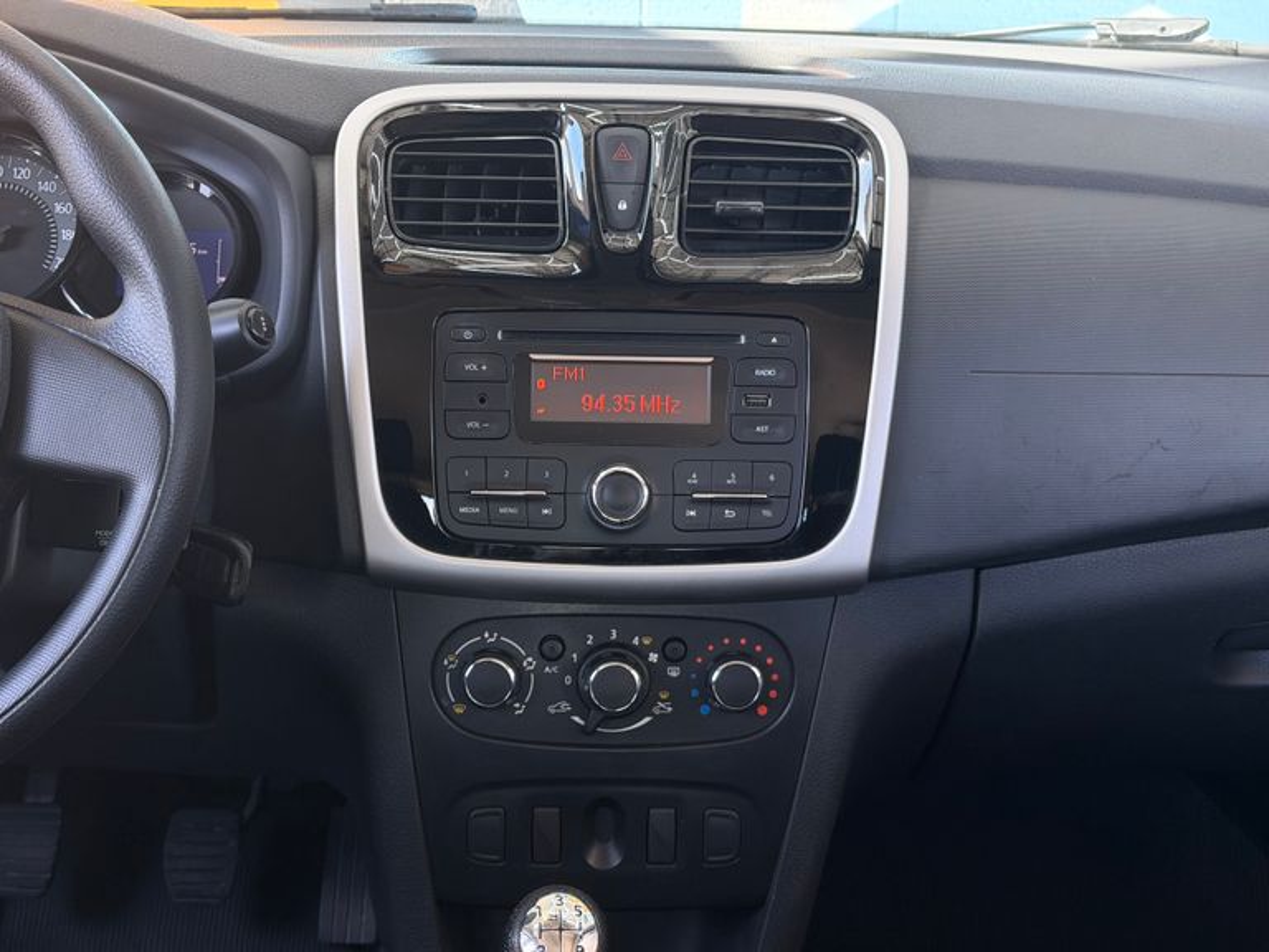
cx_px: 634
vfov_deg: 30.3
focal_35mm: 48
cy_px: 476
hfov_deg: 39.7
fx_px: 1760
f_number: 1.78
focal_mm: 6.76
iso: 200
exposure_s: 1/185
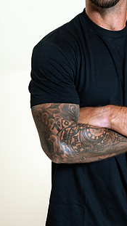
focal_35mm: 129
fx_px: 772
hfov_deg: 9.4
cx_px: 73
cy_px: 76
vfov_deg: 16.6
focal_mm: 85
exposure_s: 1/160
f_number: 4
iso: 320
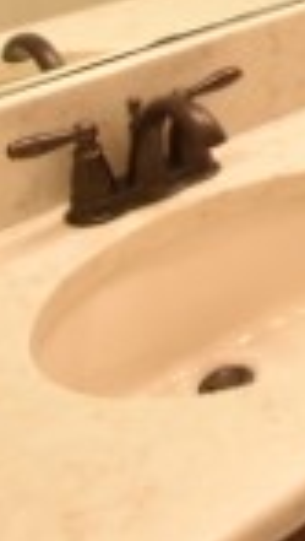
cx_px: 731
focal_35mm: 77
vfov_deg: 24.9
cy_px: -103
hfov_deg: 12.4
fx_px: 1104
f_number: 3.5
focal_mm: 10
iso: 800
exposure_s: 1/180
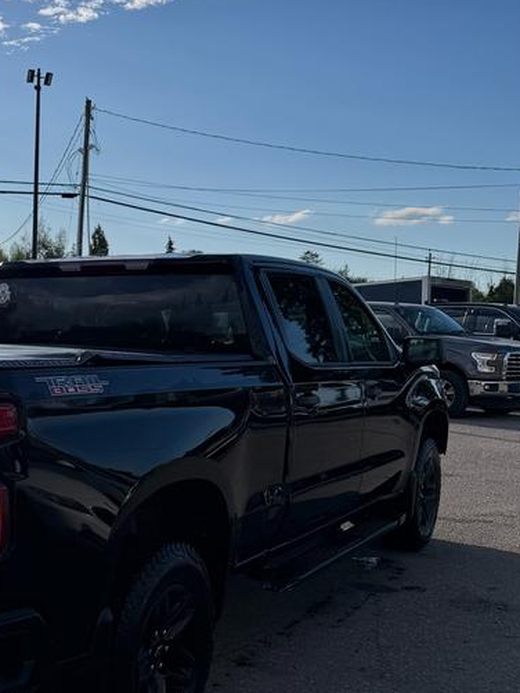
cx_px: 40
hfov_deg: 30.0
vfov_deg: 41.0
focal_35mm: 46
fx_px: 921
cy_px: 426
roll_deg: -0.3
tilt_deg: -2.1
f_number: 1.78
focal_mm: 6.76
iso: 80
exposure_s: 1/7353
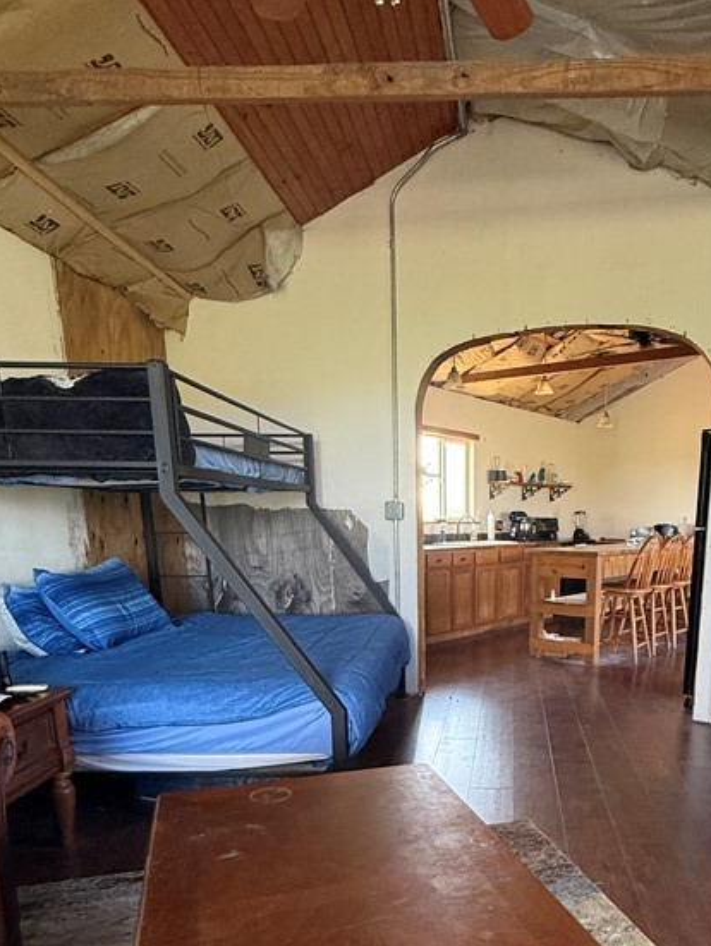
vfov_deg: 64.1
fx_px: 711
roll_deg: -0.3
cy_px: 685
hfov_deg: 51.9
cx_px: 486
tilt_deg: -12.5
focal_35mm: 26
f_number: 2.2
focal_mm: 2.22
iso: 400
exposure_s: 1/60
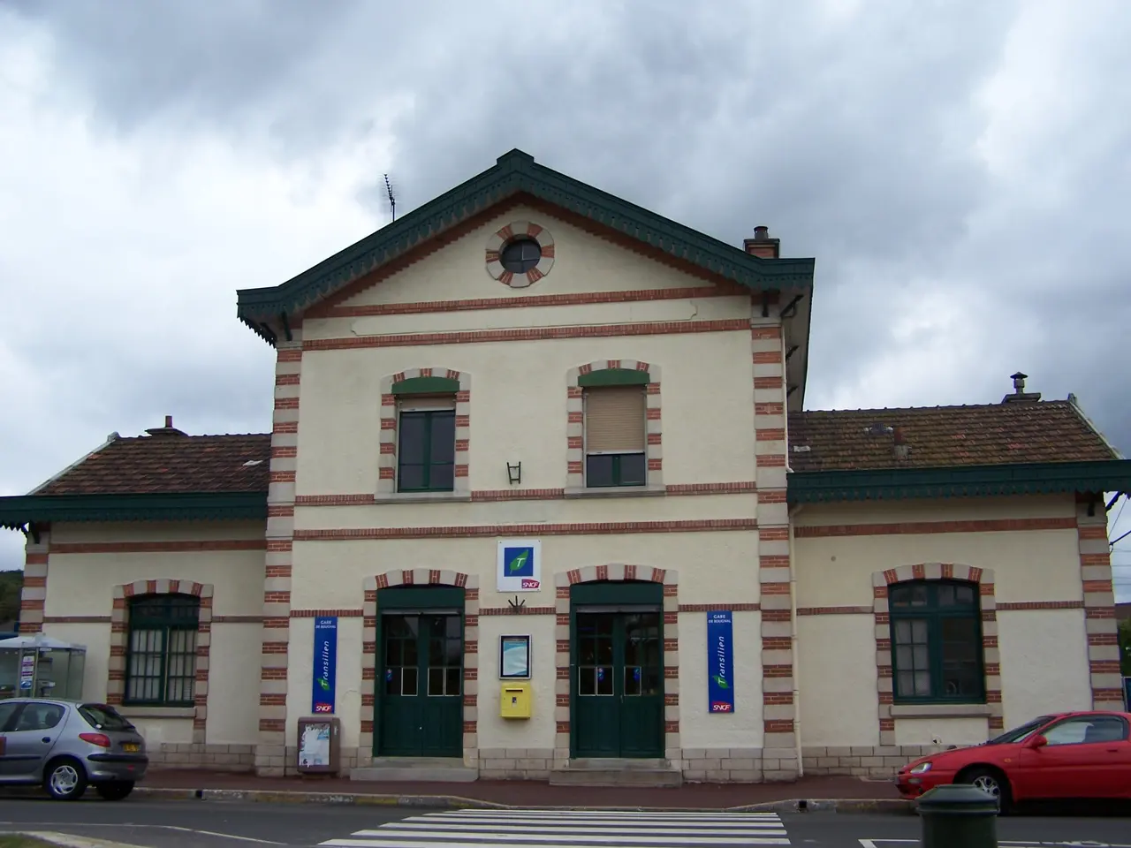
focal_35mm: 38
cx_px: 566
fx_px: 1242
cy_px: 424
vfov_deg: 37.7
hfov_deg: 49.0
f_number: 2.8
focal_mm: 6.3
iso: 80
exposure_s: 1/500
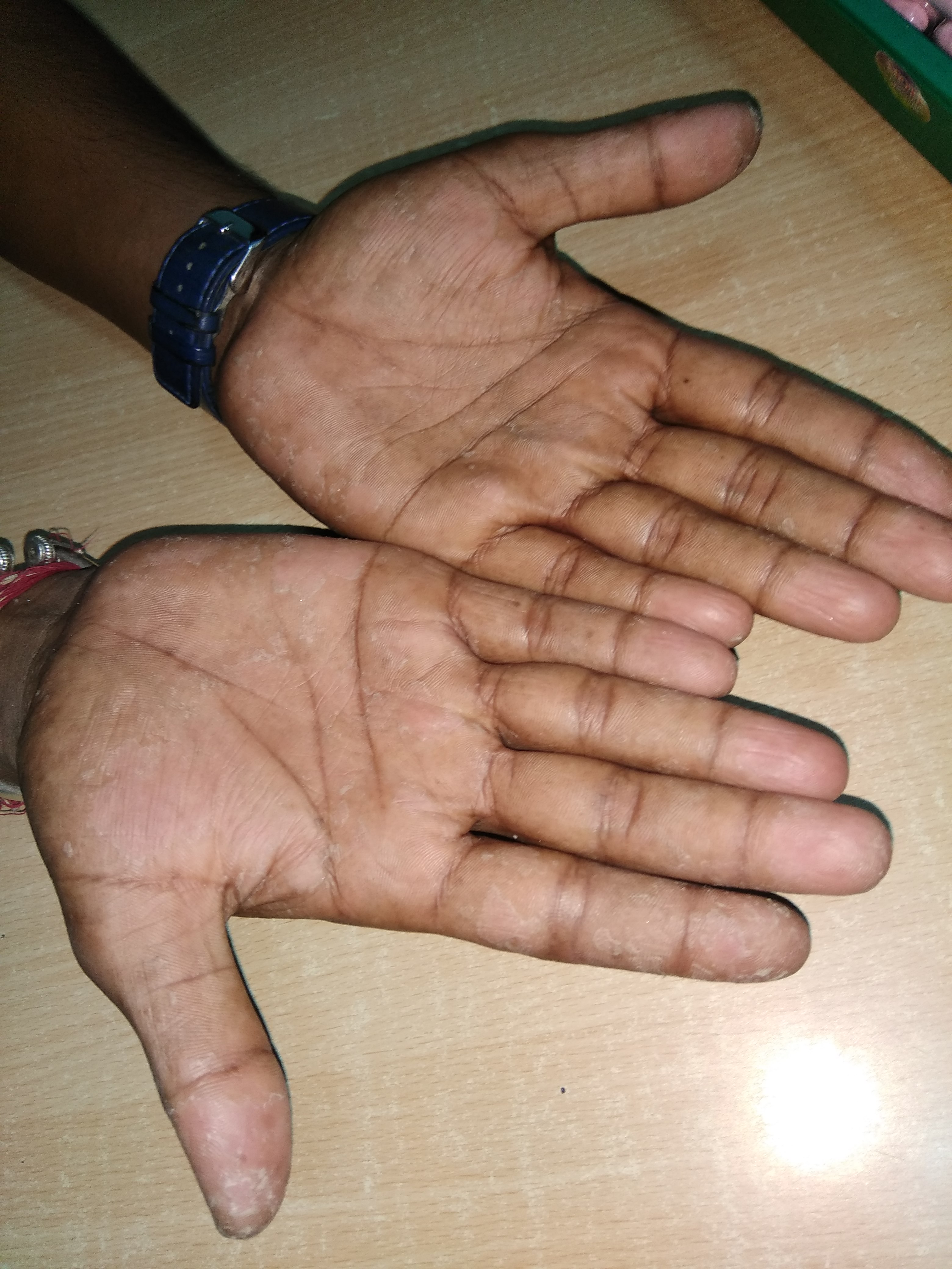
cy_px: 634
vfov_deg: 79.0
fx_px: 770
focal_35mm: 21
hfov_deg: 63.4
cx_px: 476
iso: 125
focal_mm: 3.57
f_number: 2
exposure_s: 1/33
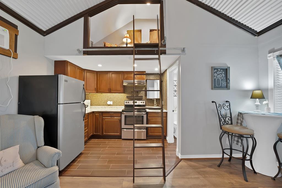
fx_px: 94
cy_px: 94
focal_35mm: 12
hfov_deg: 112.6
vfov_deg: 90.1
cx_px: 141
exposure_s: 6
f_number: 9
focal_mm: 12
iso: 640
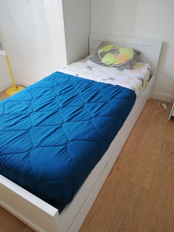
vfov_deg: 67.3
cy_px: 116
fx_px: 174
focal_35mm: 26
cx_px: 87
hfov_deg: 53.1
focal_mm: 3.81
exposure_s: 1/25
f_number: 2.2
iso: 500
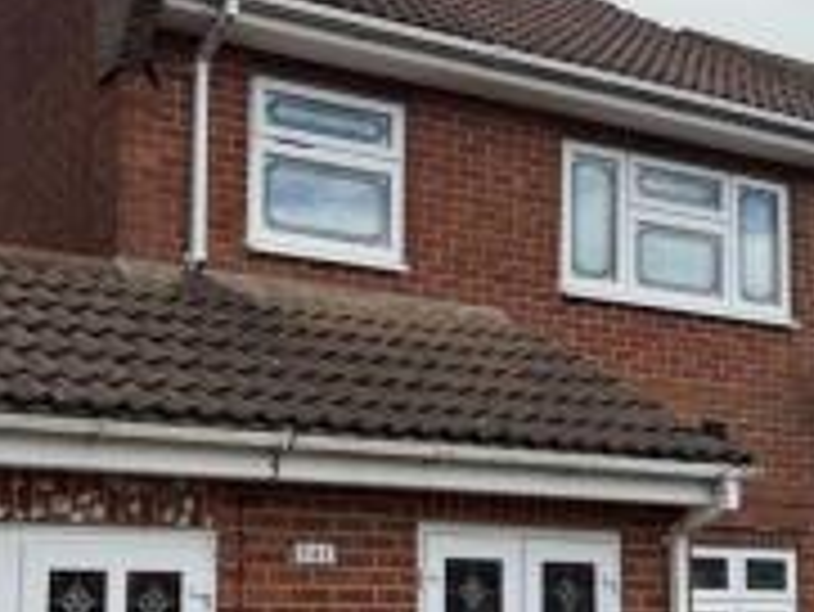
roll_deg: -1.4
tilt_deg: +6.2
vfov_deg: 25.9
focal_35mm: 56
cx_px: 187
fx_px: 1318
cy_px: 443
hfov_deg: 33.5
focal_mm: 6.76
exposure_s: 1/5714
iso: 100
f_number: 1.78
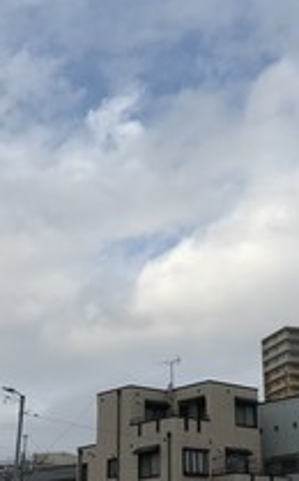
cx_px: 221
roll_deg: +1.0
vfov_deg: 32.0
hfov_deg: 20.1
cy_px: 262
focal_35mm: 64
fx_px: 837
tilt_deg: +21.0
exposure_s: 1/1880
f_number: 1.8
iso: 20
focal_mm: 3.99
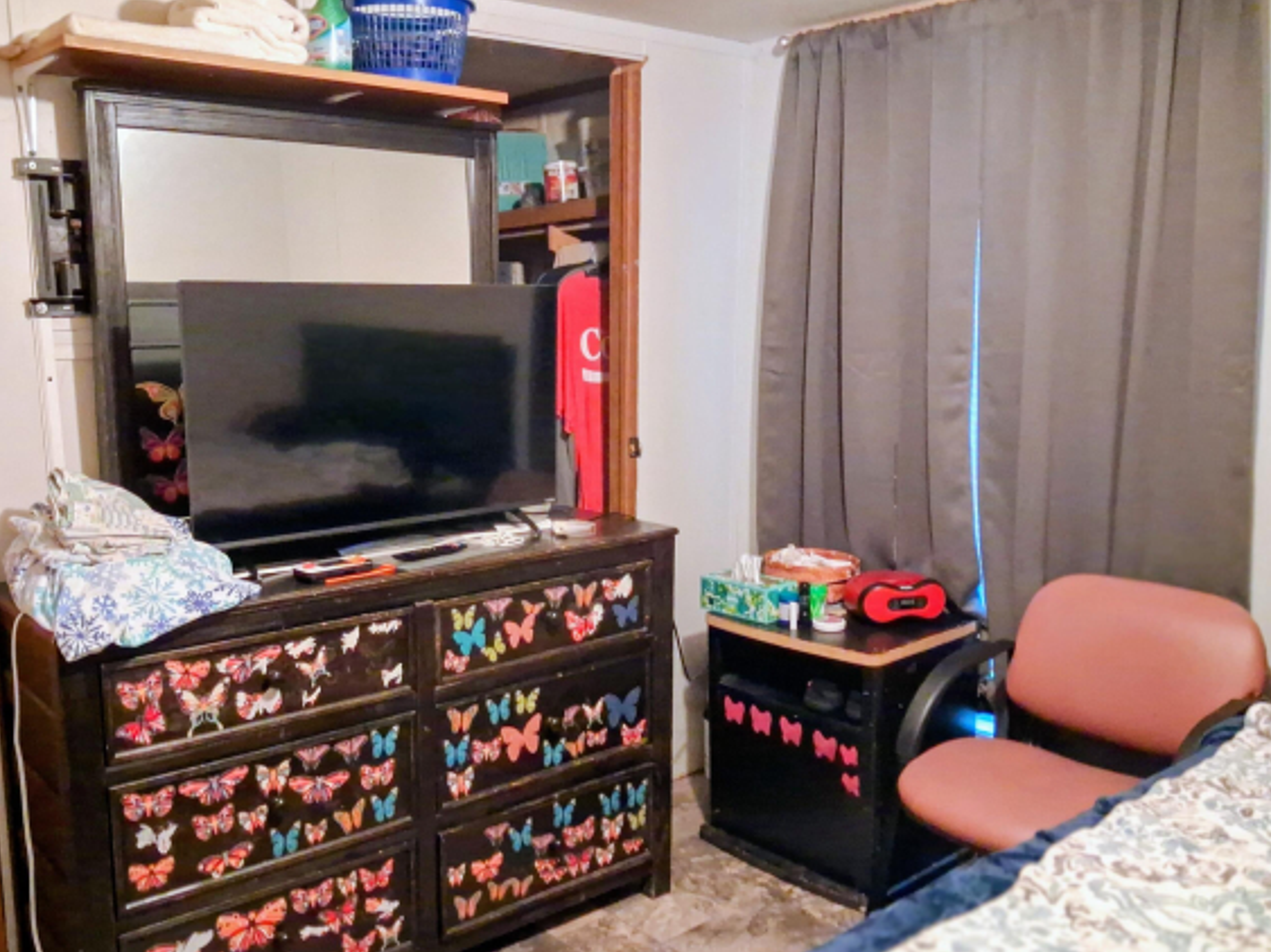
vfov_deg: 44.1
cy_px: 501
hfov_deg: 56.5
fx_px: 1175
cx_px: 534
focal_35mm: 32
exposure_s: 1/33
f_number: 1.8
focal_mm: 4
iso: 500
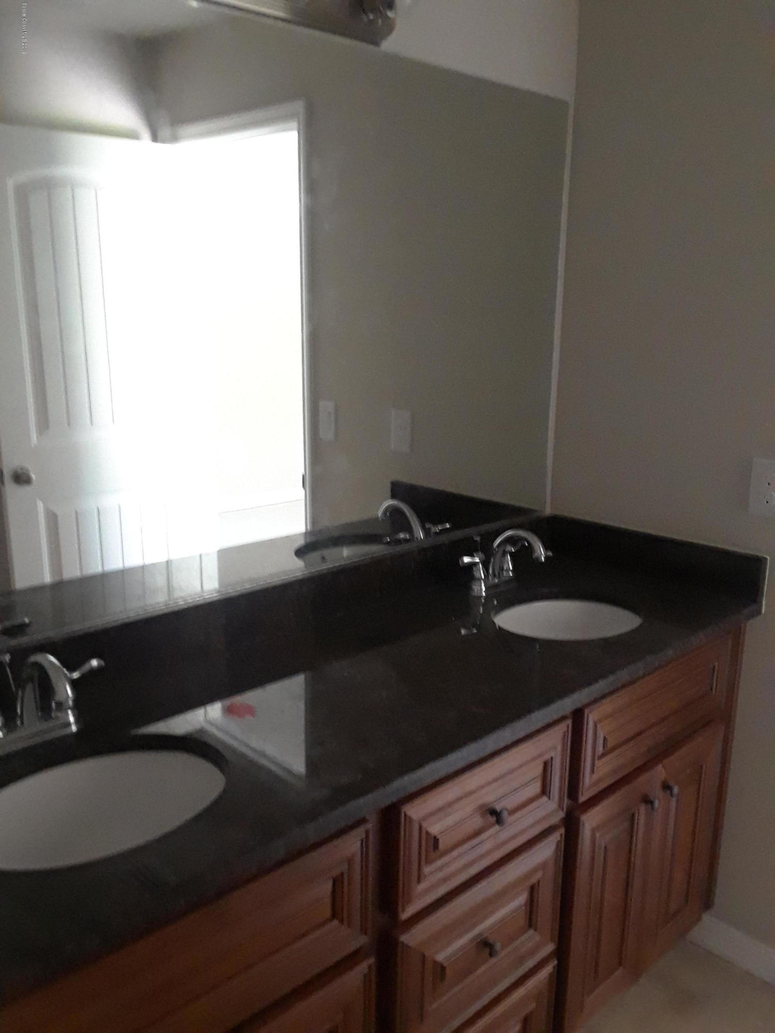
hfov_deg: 46.8
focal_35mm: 30
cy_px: 516
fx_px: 896
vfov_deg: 60.0
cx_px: 388
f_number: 1.9
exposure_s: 1/15
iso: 320
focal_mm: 2.47
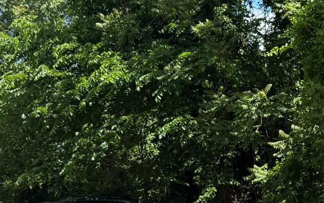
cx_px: 322
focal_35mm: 86
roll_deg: +0.3
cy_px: 163
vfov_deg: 15.1
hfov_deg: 23.1
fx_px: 760
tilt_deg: -0.7
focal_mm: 6.76
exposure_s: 1/1855
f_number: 1.78
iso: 100
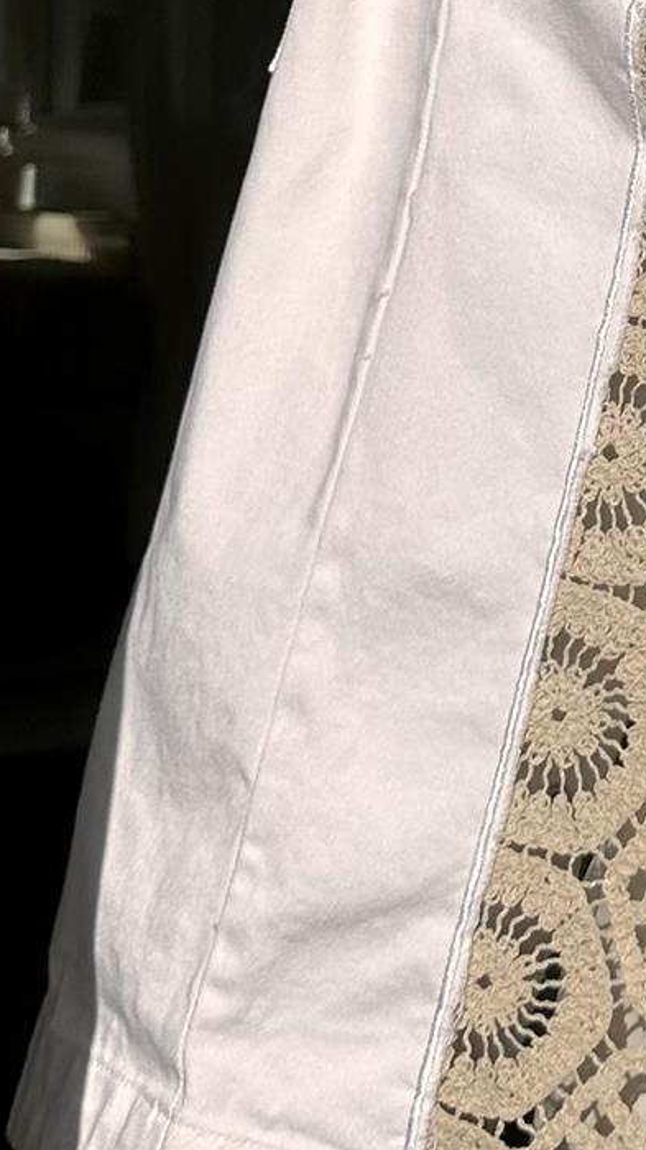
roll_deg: -0.7
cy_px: -86
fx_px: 2955
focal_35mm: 97
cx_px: 1108
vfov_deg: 21.0
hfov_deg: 11.7
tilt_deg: +1.3
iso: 100
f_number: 1.78
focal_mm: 6.86
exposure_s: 1/18519
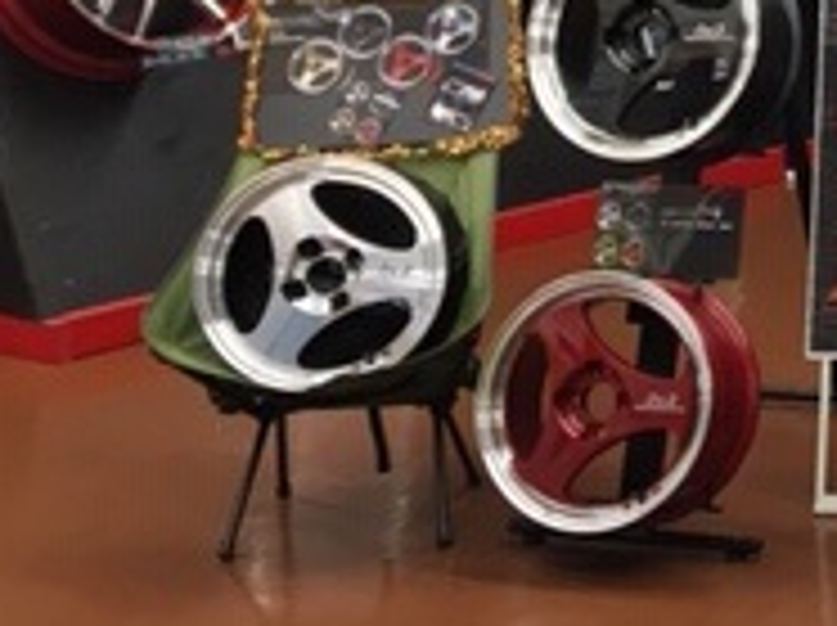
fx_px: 2415
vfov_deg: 14.5
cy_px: -45
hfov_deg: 17.1
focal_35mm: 100
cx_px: 1382
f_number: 2.2
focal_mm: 4.15
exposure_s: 1/30
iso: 40
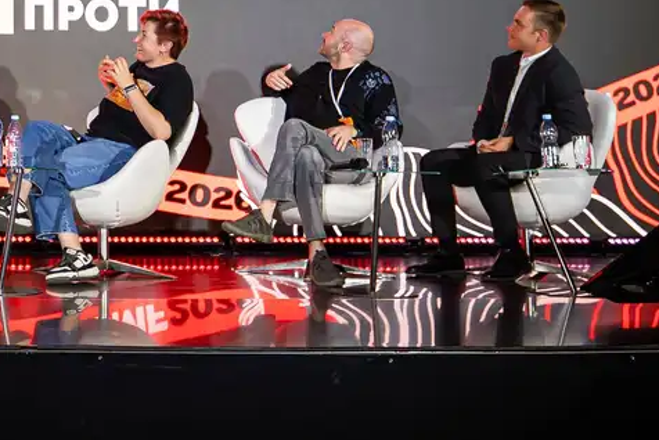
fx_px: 1136
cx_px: -107
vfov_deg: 21.4
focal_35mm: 62
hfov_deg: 28.6
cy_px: 43
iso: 250
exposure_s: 1/100
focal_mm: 16
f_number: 1.8
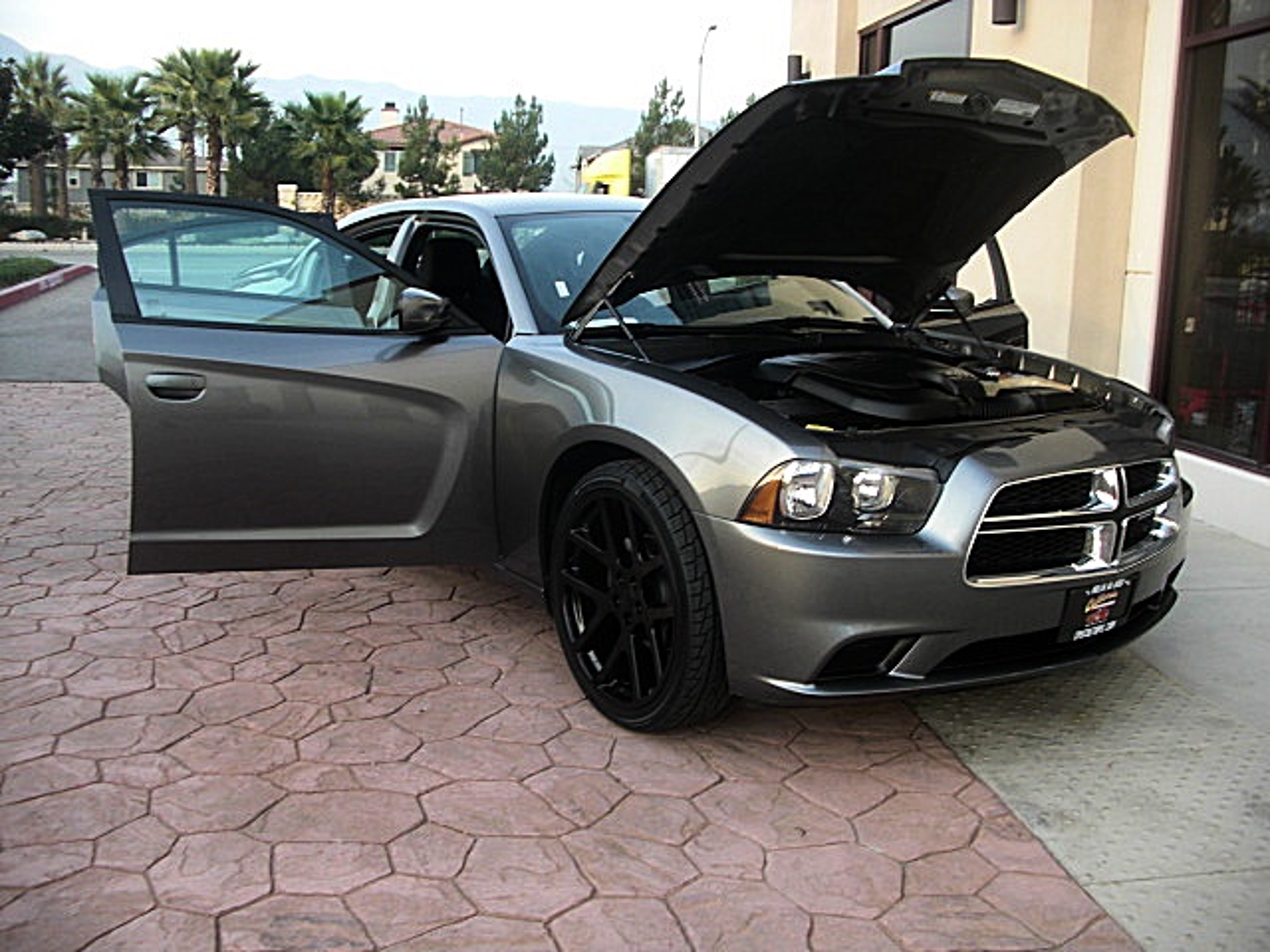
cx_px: 635
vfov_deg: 39.7
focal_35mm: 36
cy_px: 476
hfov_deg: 51.4
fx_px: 1321
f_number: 2.8
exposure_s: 1/60
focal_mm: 6.3
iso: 50
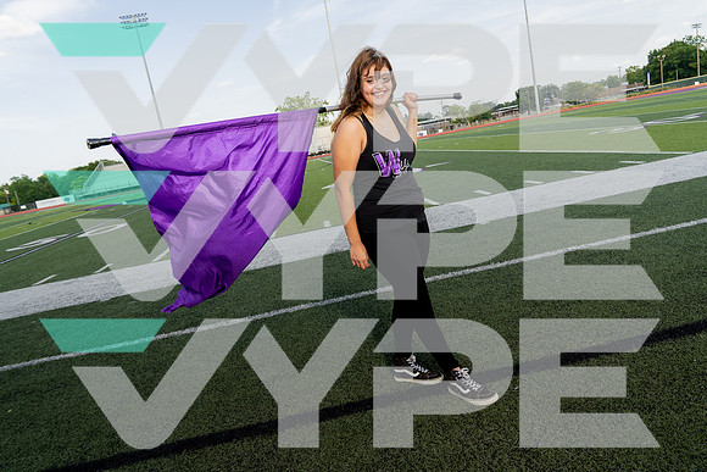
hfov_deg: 73.7
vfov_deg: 53.2
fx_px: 471
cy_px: 236
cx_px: 354
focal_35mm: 24
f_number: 7.1
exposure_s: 1/250
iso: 320
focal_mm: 24
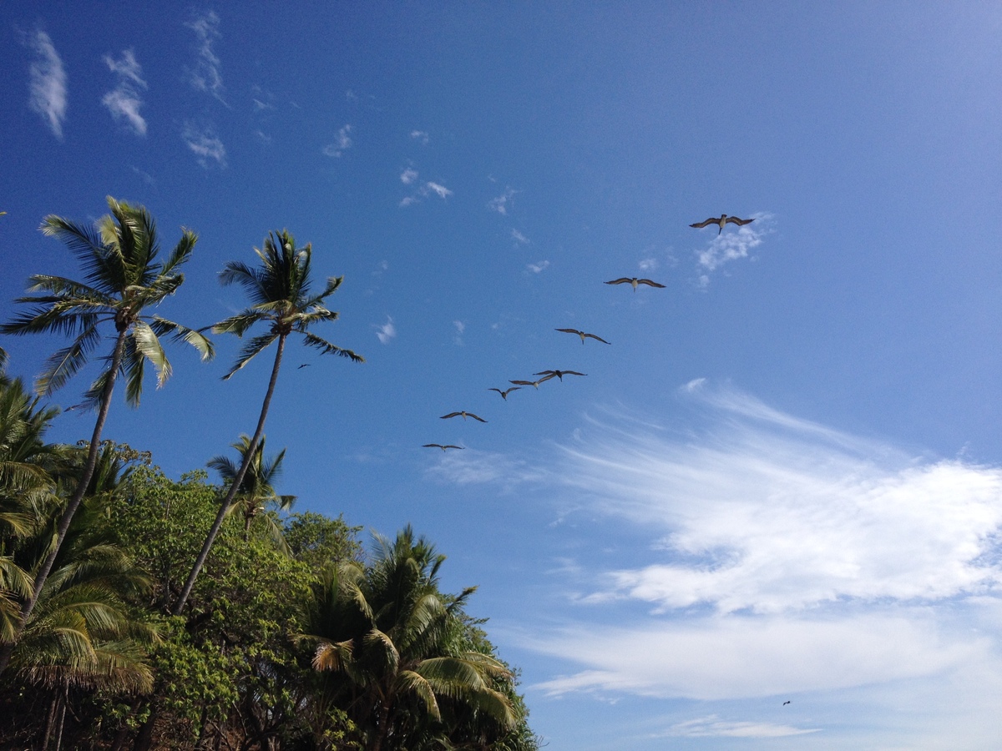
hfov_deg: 52.6
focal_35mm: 35
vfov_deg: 40.7
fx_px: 1013
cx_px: 501
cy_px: 376
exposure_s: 1/2907
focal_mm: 4.28
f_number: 2.4
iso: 50
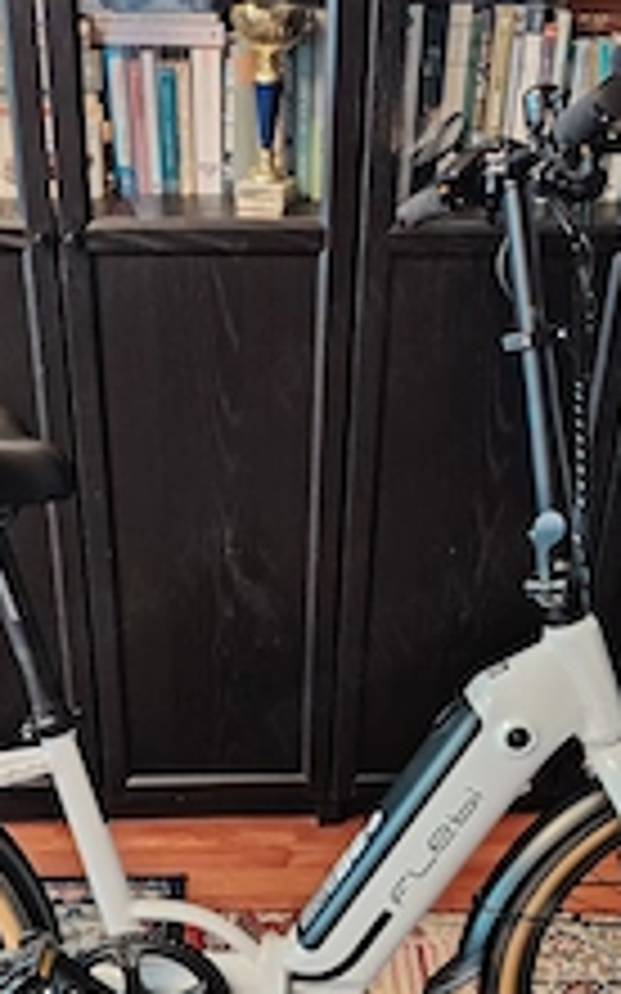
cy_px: 706
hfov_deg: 27.9
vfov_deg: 42.6
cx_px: 248
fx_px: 1246
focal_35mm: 46
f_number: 1.75
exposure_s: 1/50
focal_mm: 5.25
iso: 3497
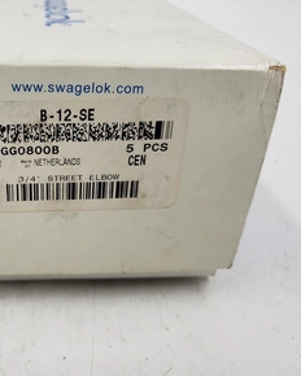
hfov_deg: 40.0
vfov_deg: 51.5
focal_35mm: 35
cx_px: 48
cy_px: 184
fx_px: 390
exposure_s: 1/398
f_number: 1.5
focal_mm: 4.3
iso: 50
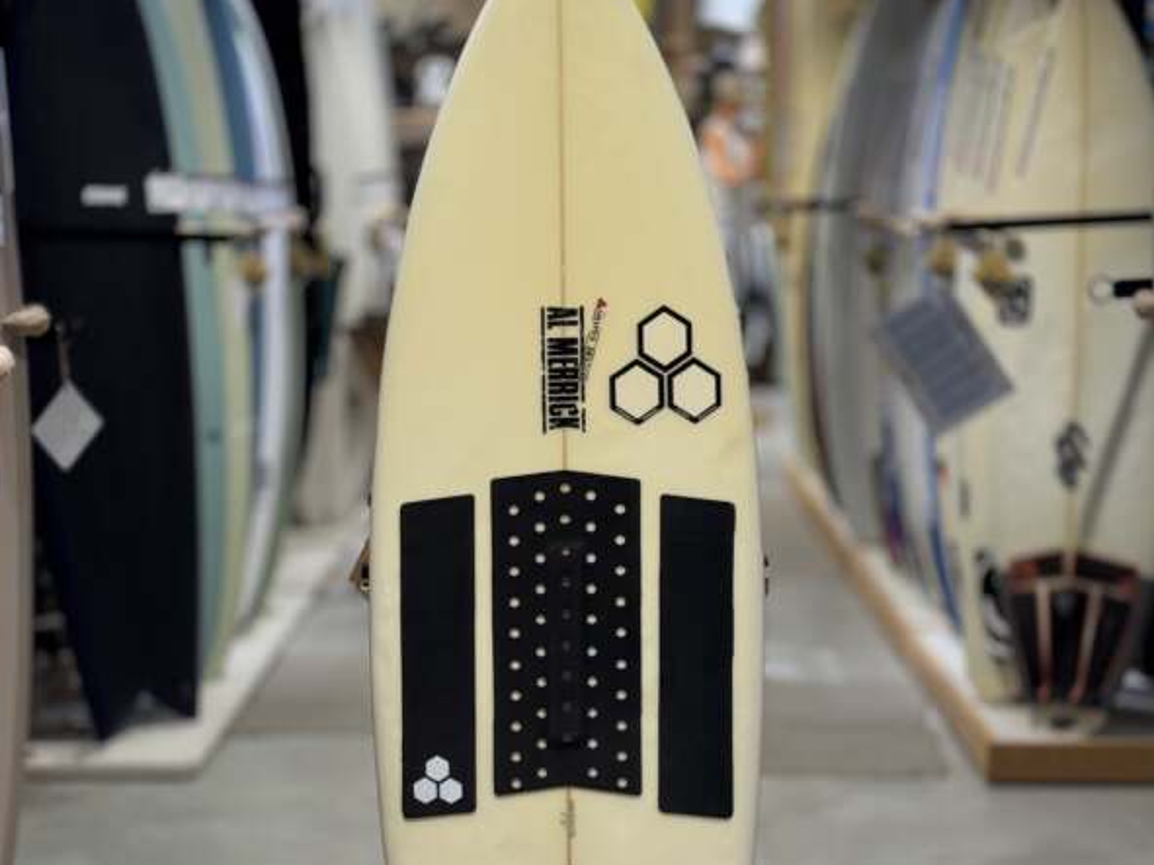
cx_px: 570
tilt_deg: -10.4
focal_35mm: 65
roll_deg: +0.1
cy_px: 594
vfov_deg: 22.5
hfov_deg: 29.8
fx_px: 2166
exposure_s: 1/230
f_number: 1.78
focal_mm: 6.76
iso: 64
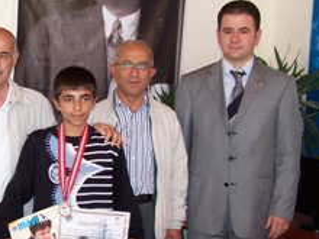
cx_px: 72
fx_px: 636
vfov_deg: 21.2
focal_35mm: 69
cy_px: 156
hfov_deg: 27.7
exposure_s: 1/60
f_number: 2.8
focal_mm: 6.3
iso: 140
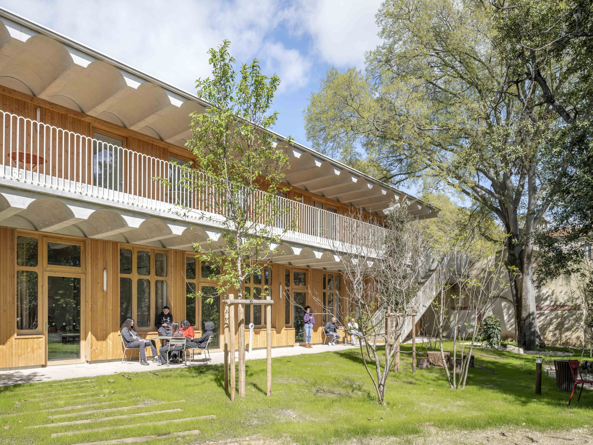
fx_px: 411
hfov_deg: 71.6
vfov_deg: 56.8
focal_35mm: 24
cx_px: 296
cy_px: 222
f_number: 13
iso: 400
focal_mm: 30
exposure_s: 1/320
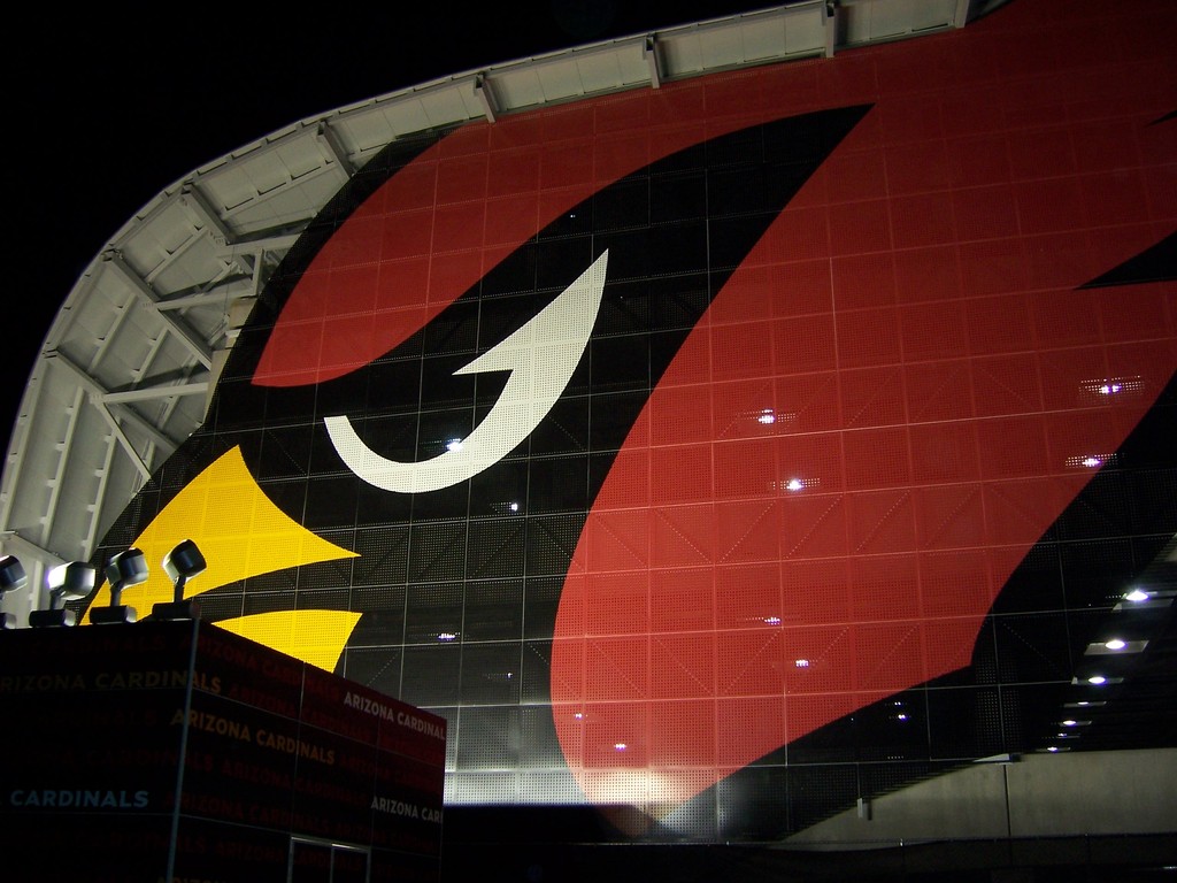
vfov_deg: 39.7
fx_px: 1224
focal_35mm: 36
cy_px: 442
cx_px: 588
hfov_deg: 51.4
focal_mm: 6
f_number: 3
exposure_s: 1/60
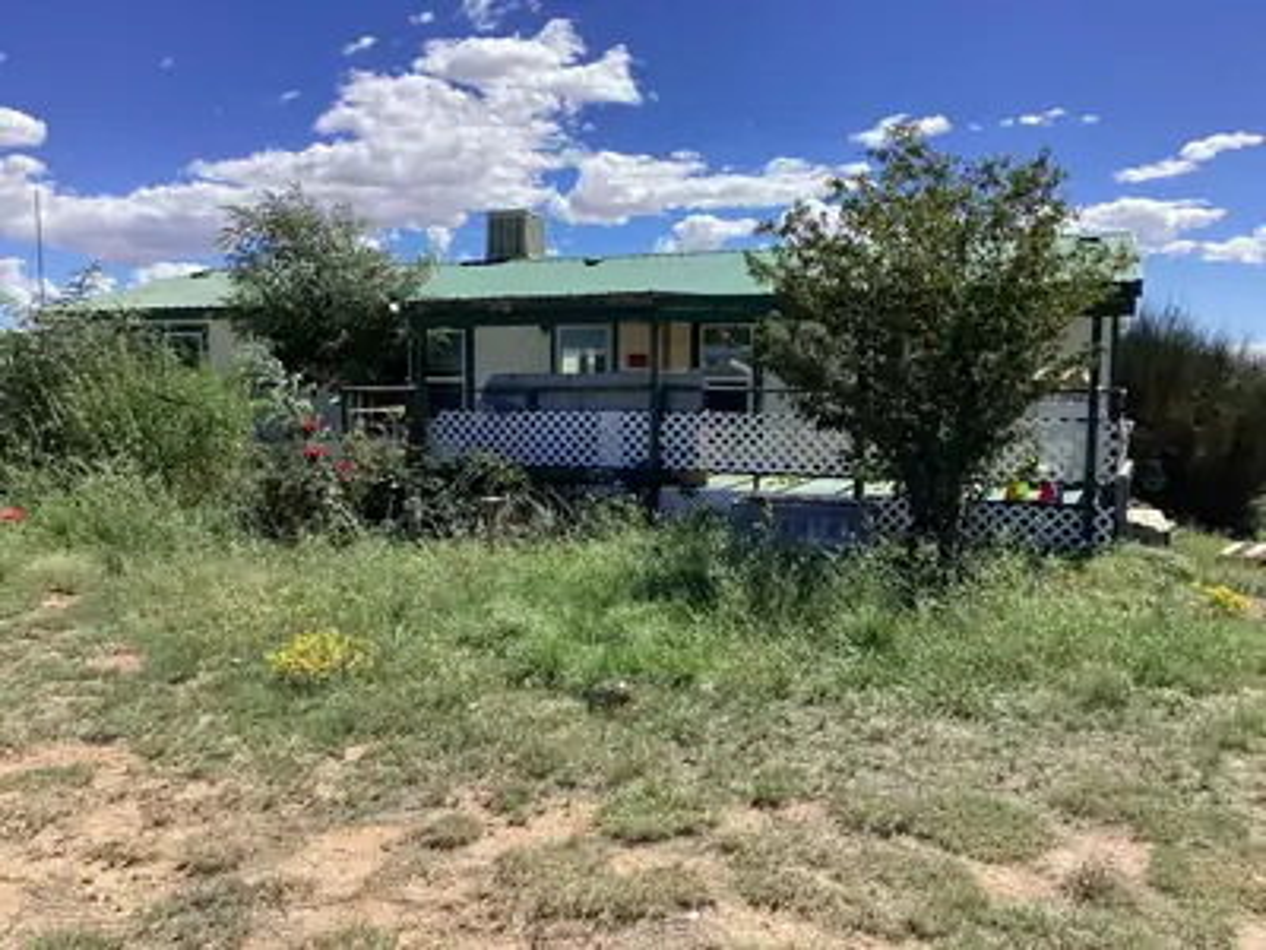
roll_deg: +0.0
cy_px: 475
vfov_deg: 45.4
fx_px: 1134
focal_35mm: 31
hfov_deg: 58.4
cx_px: 633
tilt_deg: -5.6
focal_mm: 3.3
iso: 25
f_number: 2.4
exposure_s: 1/1148
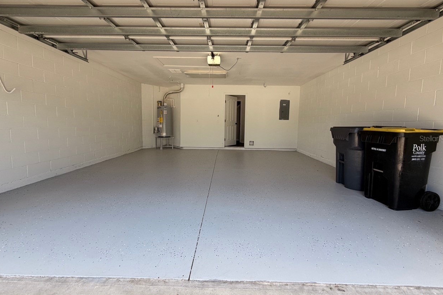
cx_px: 225
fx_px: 185
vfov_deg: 77.2
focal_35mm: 15
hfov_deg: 100.4
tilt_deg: -5.7
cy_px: 138
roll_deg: -0.8
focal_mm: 2.22
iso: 64
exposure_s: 1/479
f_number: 2.2
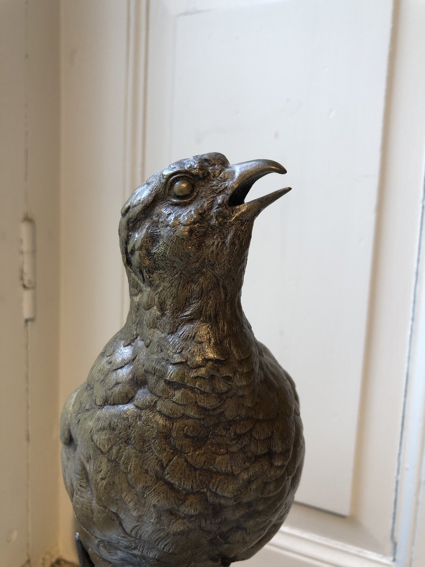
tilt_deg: -7.6
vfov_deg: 63.4
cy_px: 284
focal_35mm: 28
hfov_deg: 49.7
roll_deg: -1.4
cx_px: 212
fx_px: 458
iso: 25
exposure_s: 1/33
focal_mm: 4
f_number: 1.8
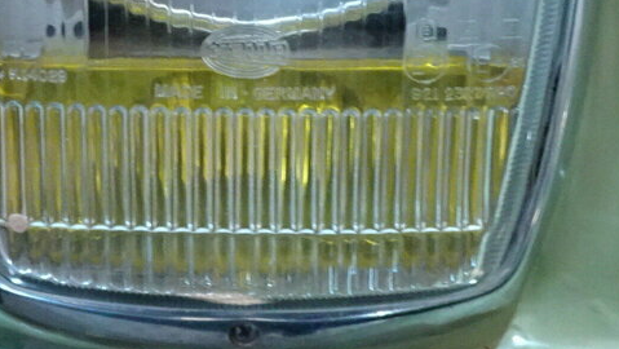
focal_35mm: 120
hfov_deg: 17.9
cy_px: -200
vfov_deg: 9.8
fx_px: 1971
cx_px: 295
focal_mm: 7.58
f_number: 4.5
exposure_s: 1/20
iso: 800
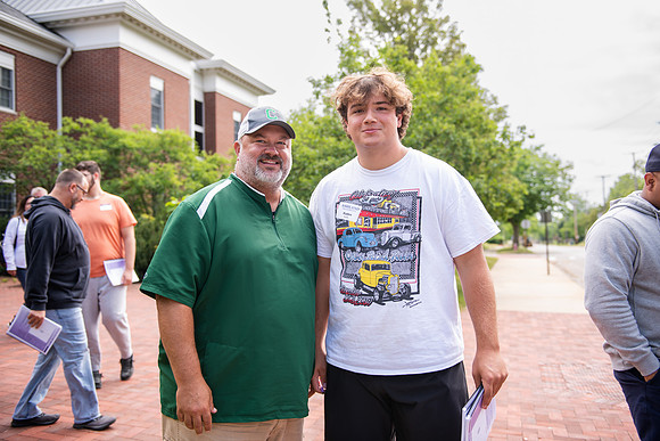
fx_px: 623
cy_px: 220
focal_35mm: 34
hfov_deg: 55.8
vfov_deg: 38.9
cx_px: 330
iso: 100
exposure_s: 1/320
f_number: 3.2
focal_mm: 34
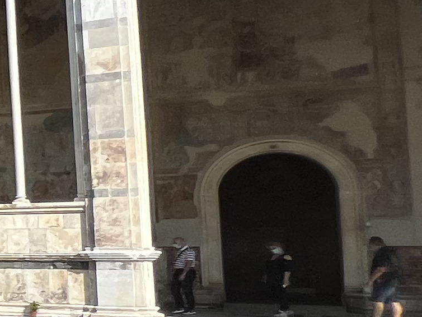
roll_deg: +0.7
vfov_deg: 21.2
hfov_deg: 13.9
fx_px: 841
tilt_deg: +2.3
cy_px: 206
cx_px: -668
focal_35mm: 69
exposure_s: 1/1754
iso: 32
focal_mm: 1.57
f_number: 1.8
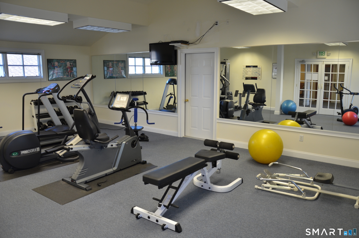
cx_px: 180
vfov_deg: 47.7
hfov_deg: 67.5
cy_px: 119
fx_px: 269
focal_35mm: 27
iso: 450
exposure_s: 1/60
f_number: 4
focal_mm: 18
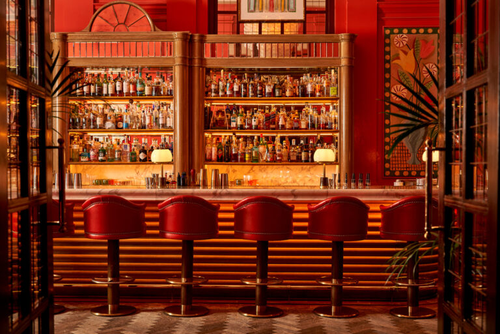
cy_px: 167
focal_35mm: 47
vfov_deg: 28.6
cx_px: 250
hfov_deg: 41.9
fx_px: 653
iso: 160
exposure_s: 1/25
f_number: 5
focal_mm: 47
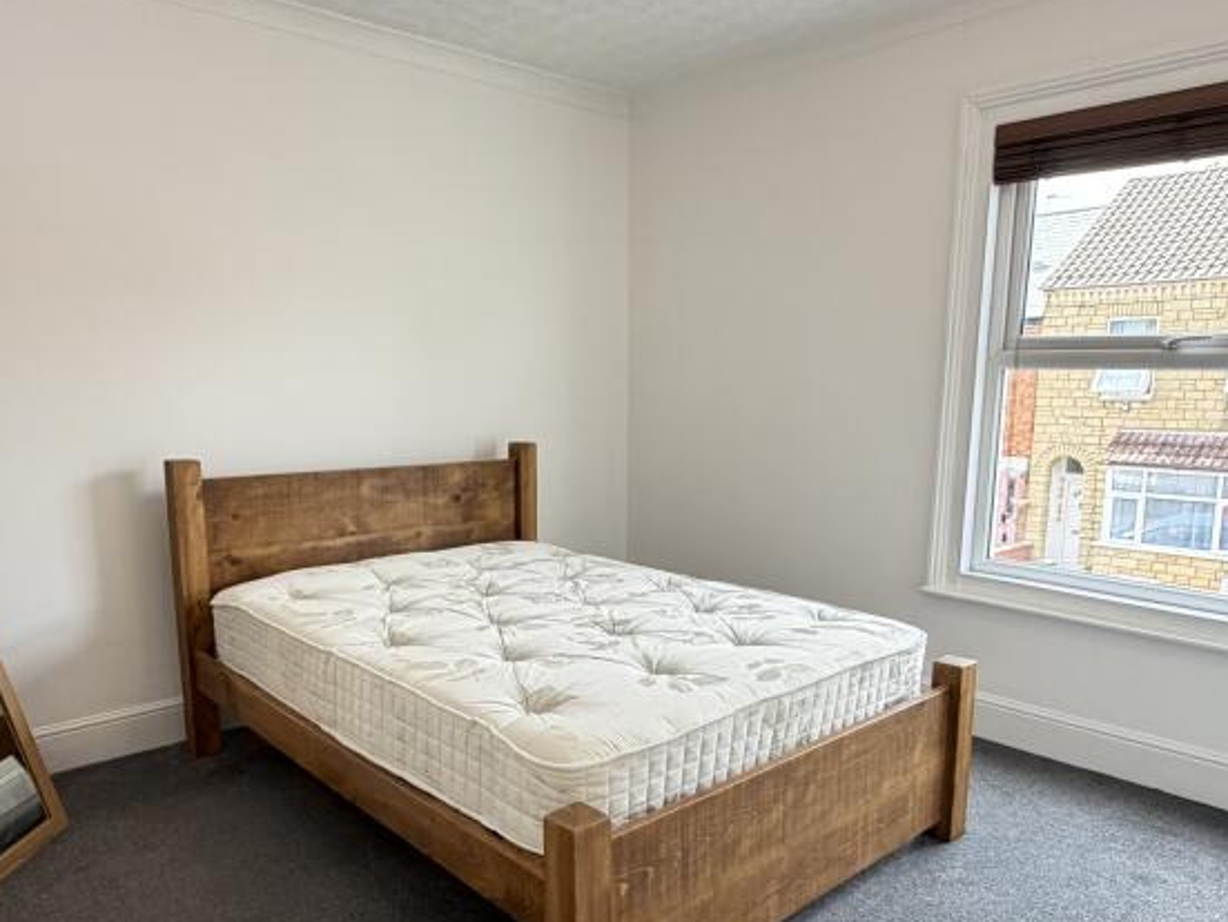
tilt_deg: -10.3
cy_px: 557
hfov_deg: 67.3
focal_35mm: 26
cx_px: 624
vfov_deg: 52.7
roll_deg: +0.8
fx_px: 923
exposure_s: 1/121
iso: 160
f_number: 2.2
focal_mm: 2.22
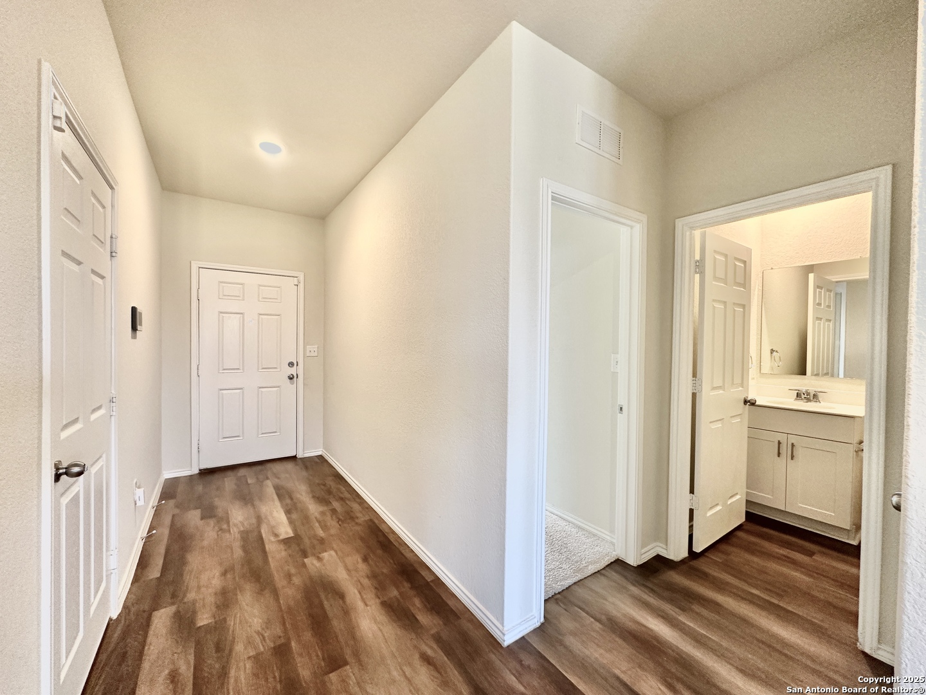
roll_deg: -0.9
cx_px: 463
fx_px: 375
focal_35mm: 14
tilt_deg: -0.5
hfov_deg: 102.1
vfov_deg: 85.7
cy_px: 348
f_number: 2.2
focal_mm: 2.22
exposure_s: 1/60
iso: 160
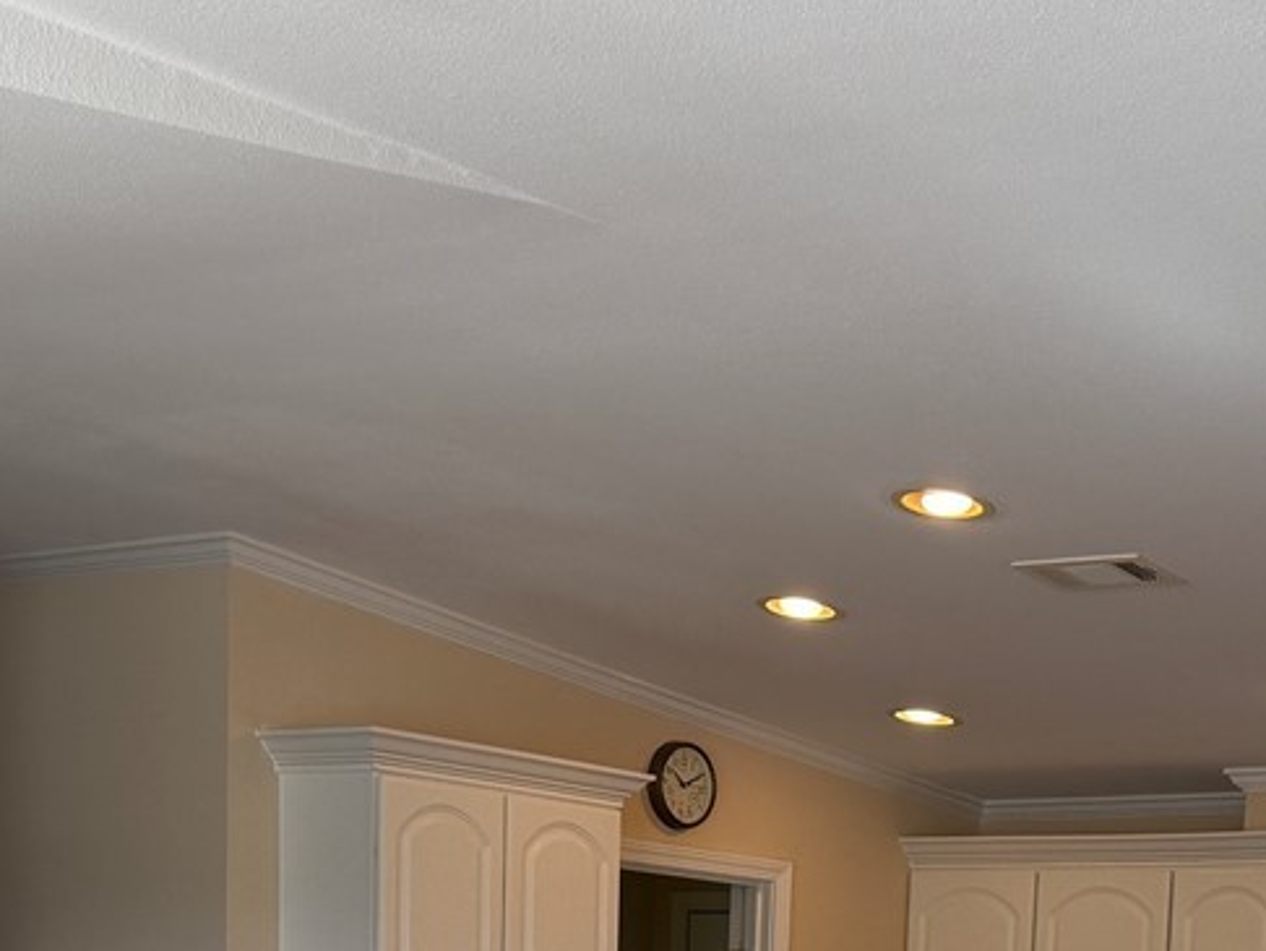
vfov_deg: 16.8
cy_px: 1472
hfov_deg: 24.4
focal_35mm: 79
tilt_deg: -6.7
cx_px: 990
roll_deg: -3.4
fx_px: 2891
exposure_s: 1/377
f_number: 1.78
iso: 100
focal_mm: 6.76
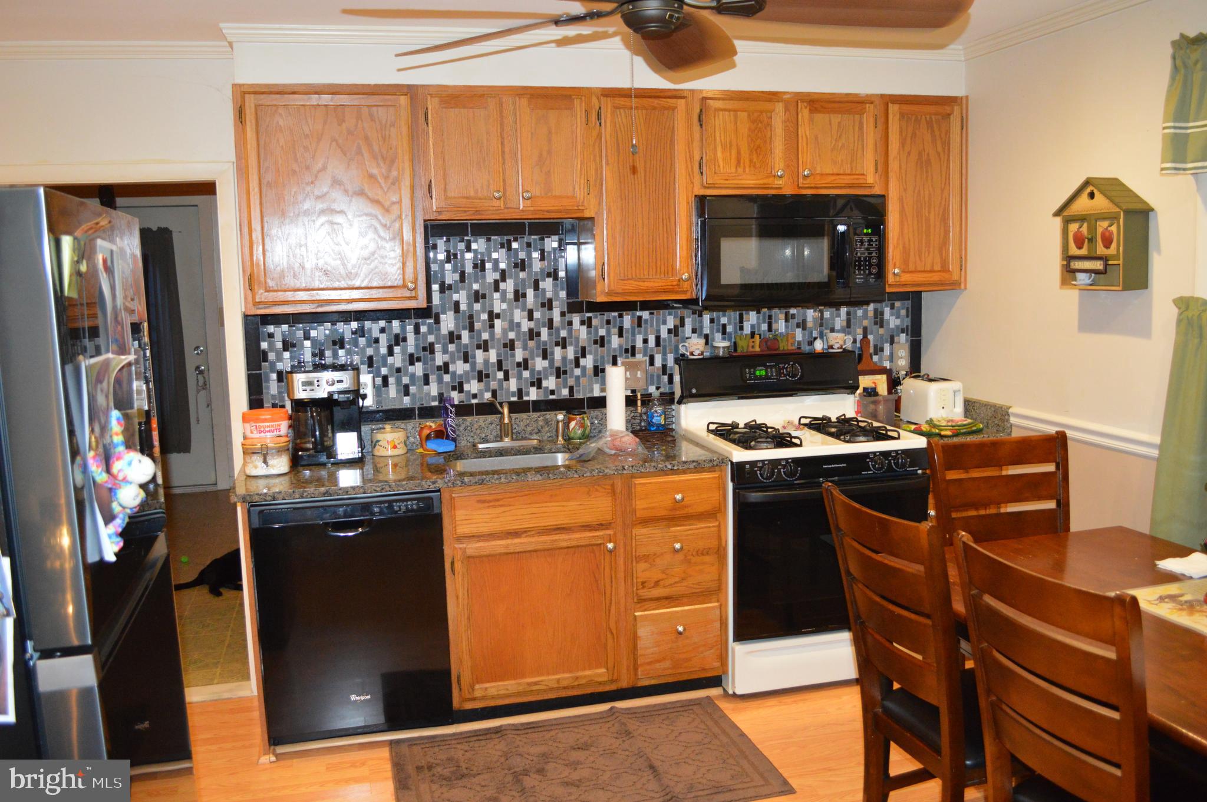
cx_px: 604
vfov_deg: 43.5
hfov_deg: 62.0
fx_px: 1005
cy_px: 401
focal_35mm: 30
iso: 1800
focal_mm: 20
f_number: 3.8
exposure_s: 1/60
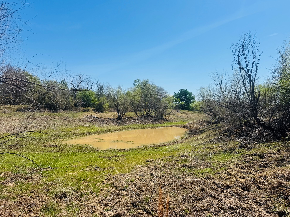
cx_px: 143
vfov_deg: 54.9
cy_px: 105
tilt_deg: +2.1
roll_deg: -0.3
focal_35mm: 25
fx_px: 209
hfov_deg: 69.4
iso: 80
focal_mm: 6.76
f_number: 1.78
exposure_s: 1/5814
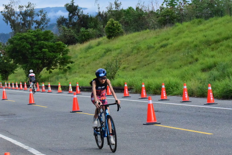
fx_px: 896
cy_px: 86
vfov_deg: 9.9
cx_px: 104
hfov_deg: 14.7
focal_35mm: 139
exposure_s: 1/2500
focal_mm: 95
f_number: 13
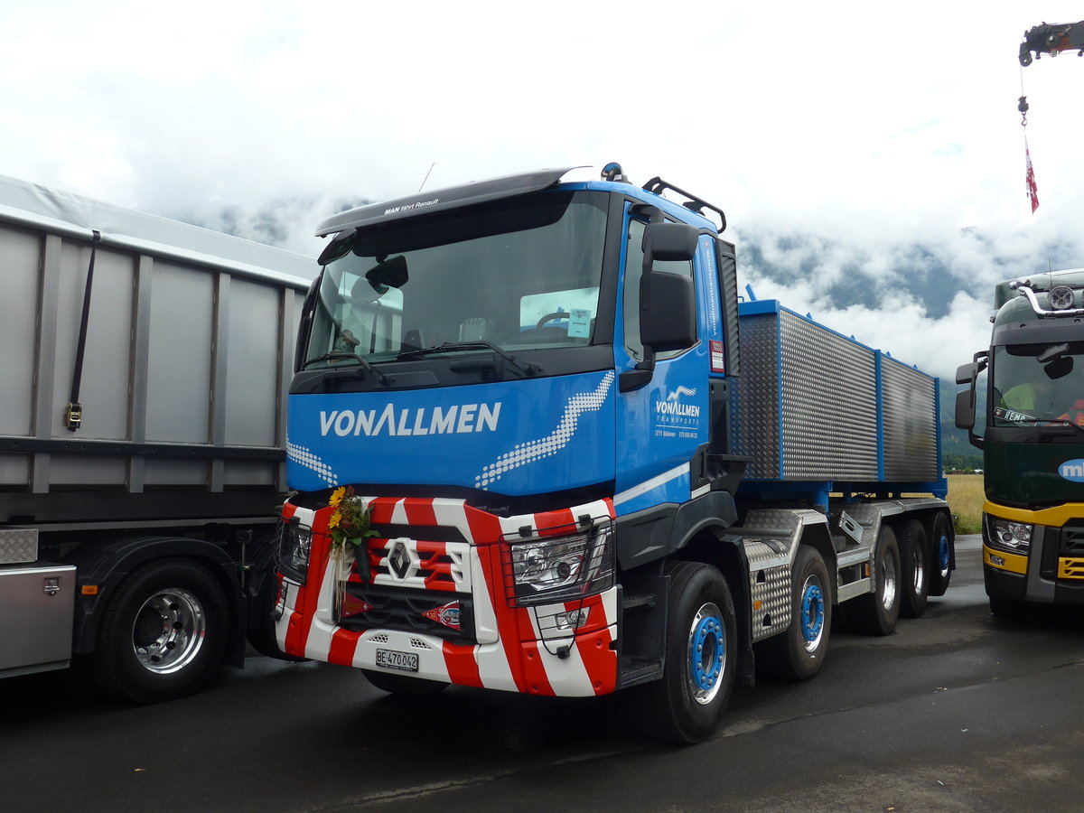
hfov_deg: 61.7
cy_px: 406
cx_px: 542
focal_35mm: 29
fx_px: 908
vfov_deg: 48.2
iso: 80
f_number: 2.8
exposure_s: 1/500
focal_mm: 6
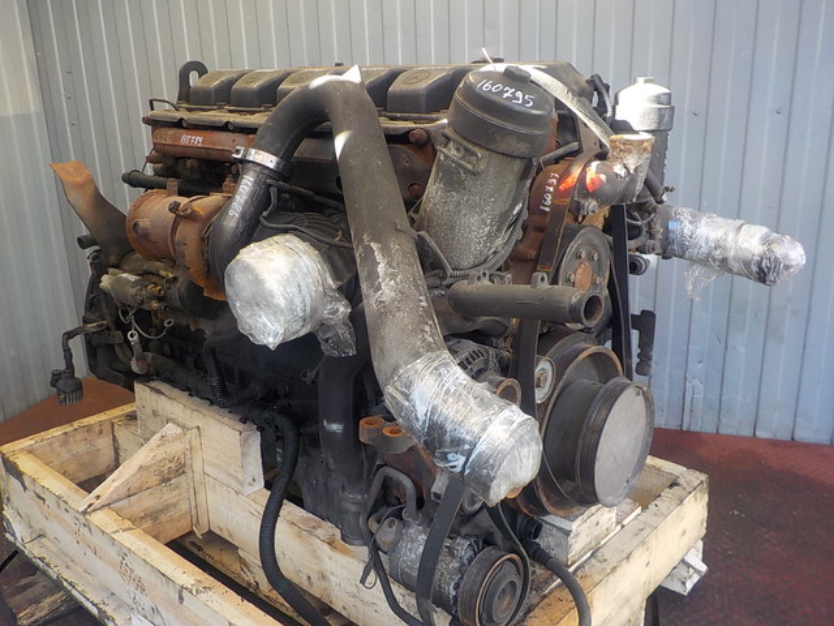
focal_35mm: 30
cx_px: 417
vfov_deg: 46.8
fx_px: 723
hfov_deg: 60.0
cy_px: 313
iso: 140
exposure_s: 1/30
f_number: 3.3
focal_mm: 4.1
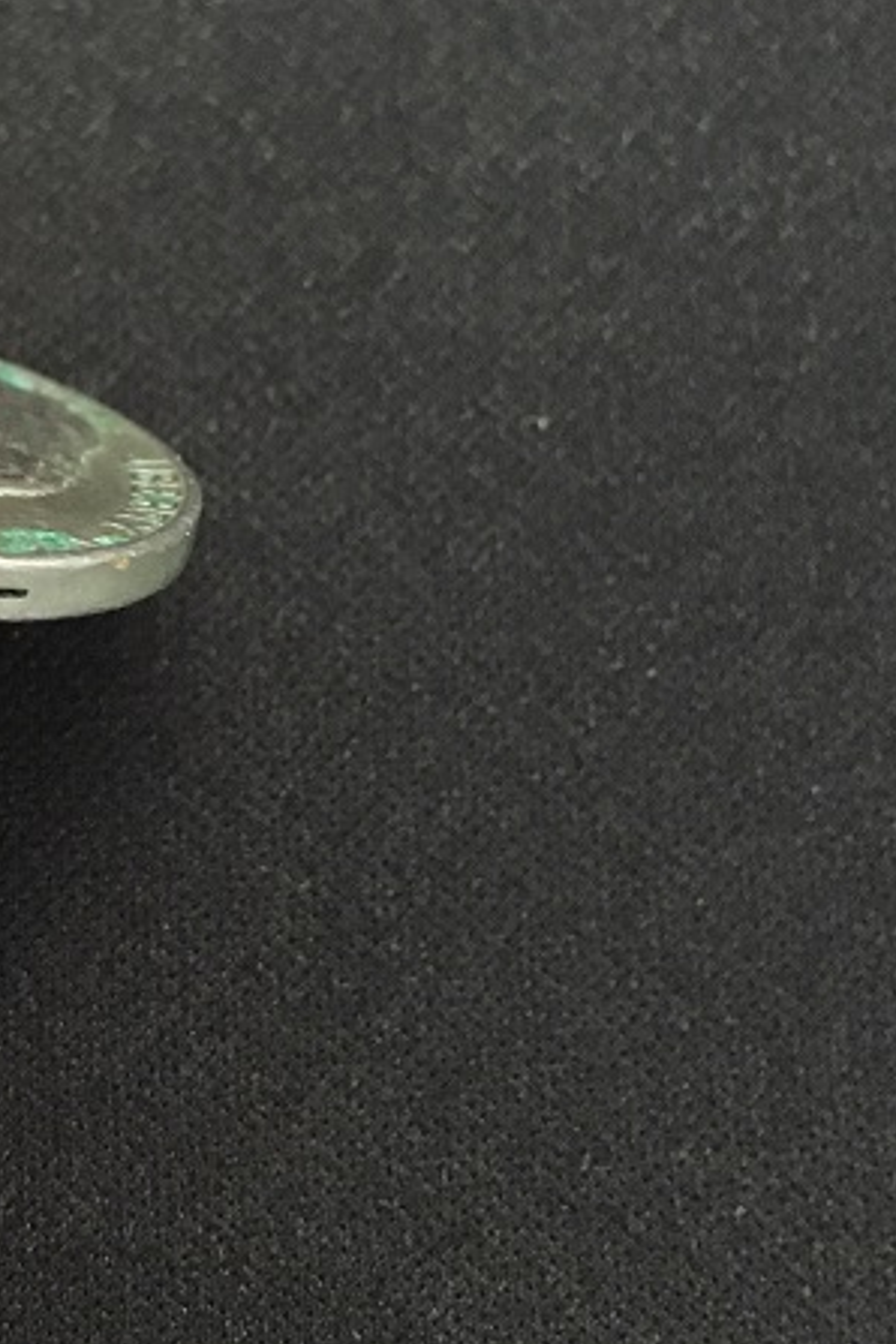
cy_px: 547
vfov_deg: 29.6
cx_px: 15
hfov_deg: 19.5
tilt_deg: -77.6
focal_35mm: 68
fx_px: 2538
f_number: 2.2
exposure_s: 1/15
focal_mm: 4.15
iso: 200
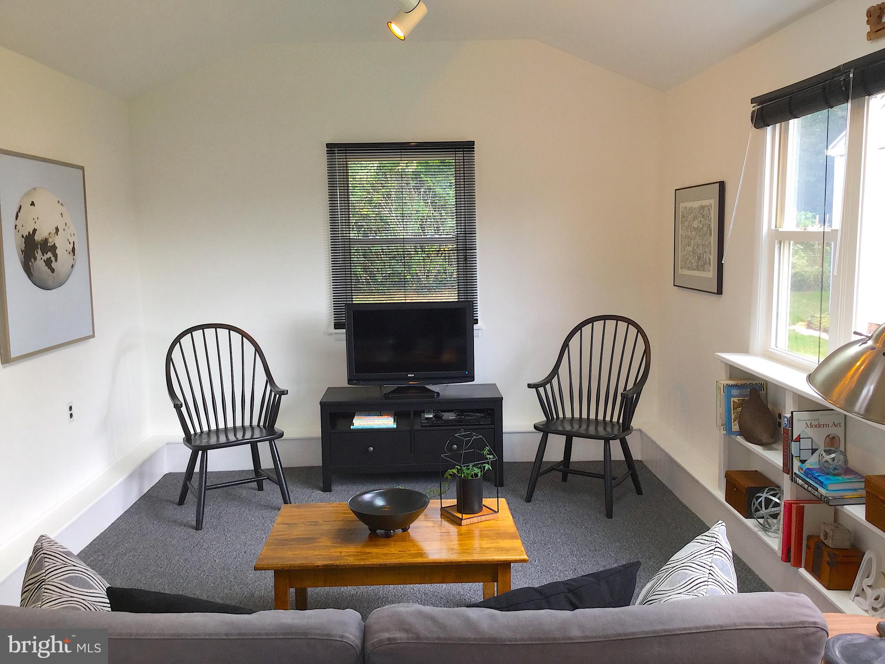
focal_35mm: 31
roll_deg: +0.8
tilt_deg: -7.2
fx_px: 793
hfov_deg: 58.4
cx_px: 442
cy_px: 332
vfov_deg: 45.4
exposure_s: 1/30
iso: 25
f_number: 2.4
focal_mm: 3.3
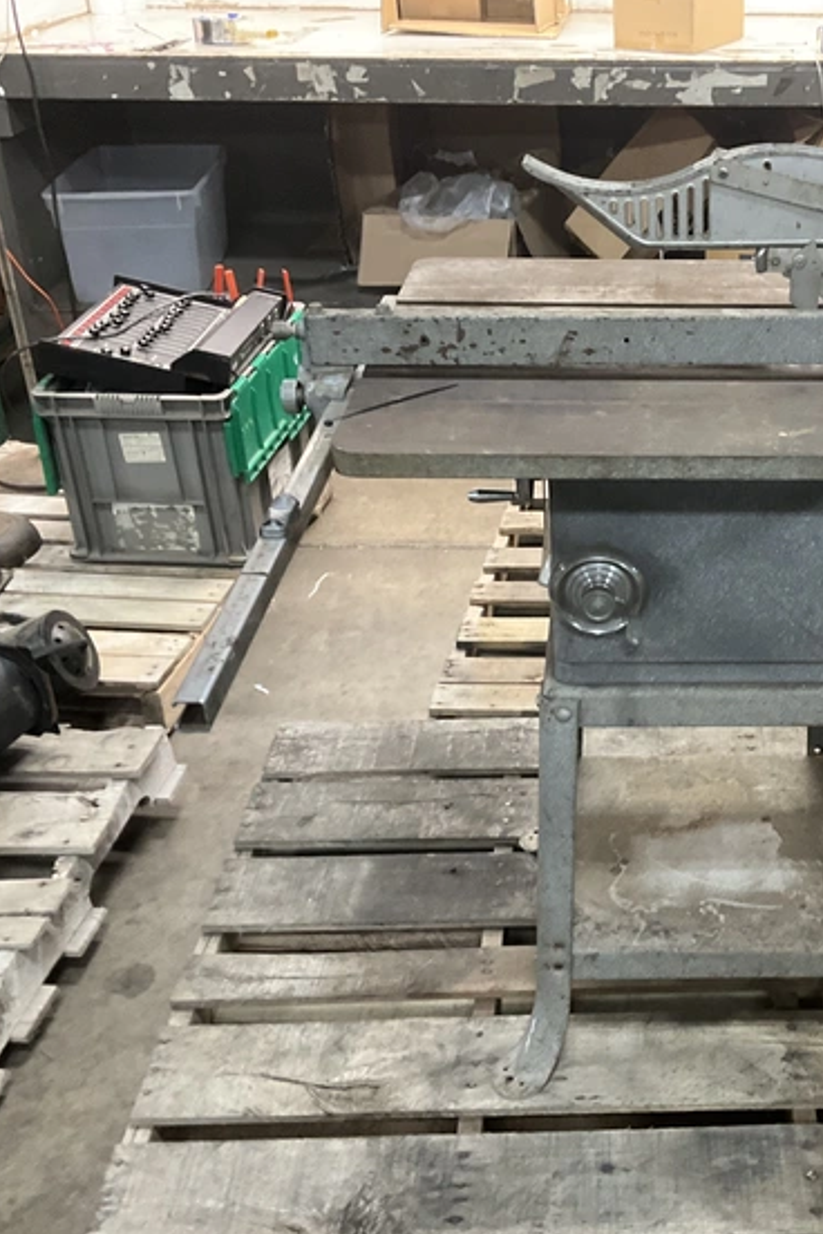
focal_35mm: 41
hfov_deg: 31.6
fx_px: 1406
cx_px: 684
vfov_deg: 47.4
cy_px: 625
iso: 250
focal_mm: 3
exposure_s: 1/40
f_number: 1.8
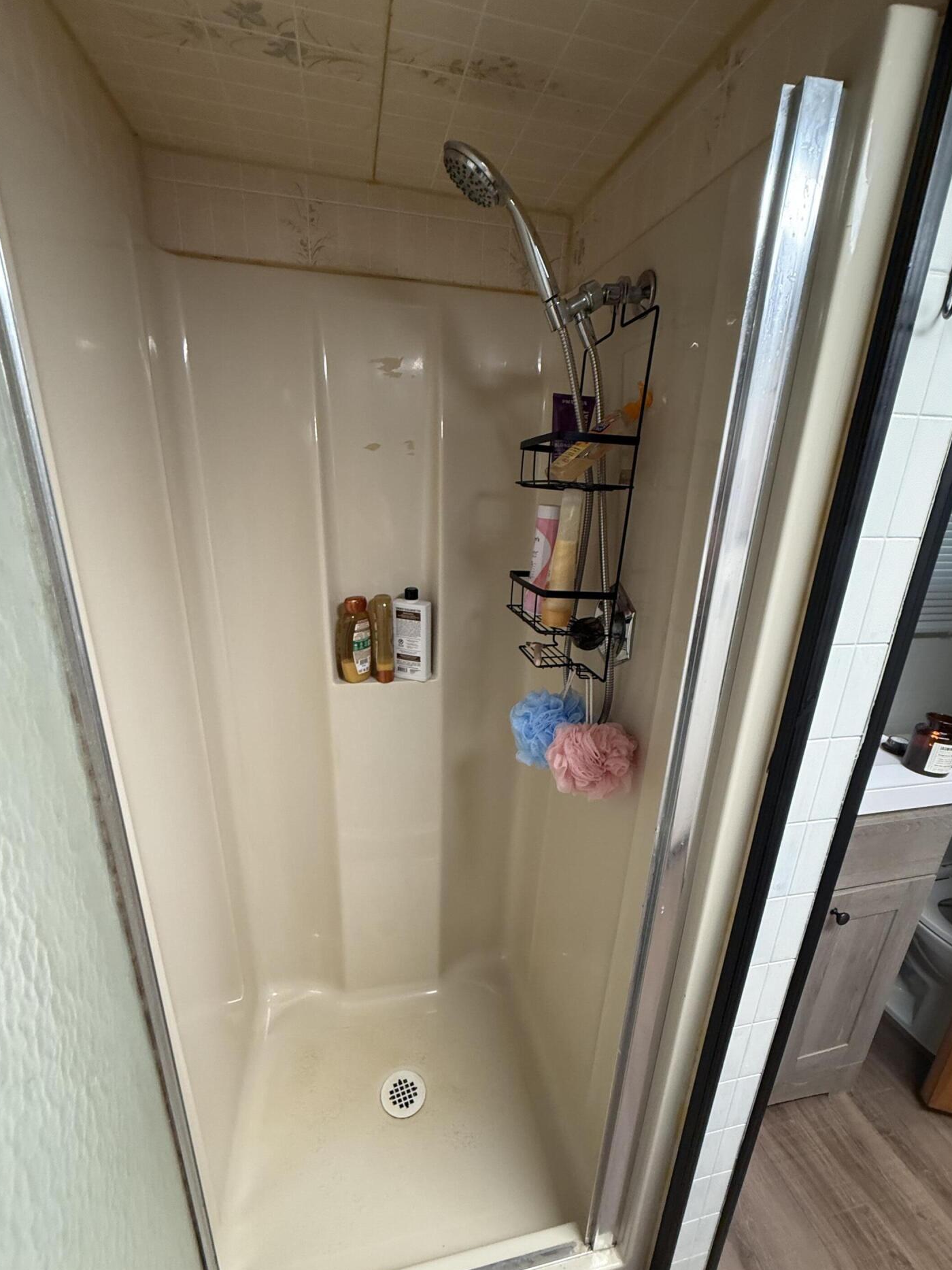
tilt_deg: -18.1
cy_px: 673
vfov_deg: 98.1
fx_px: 550
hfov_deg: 81.7
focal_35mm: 15
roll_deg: -1.0
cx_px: 469
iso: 250
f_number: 2.2
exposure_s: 1/60
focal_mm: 2.22
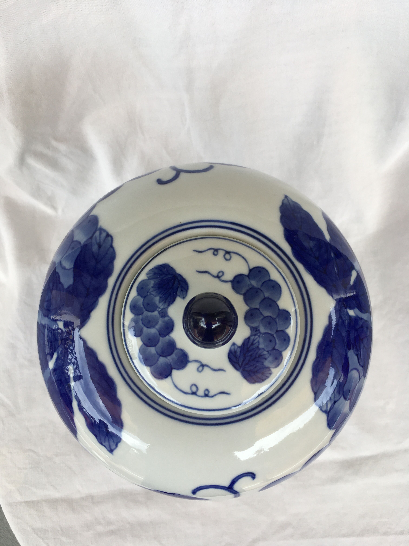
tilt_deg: -83.7
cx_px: 204
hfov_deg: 48.2
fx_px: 457
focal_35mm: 29
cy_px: 273
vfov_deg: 61.7
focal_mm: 4.15
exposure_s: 1/314
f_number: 2.2
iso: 25
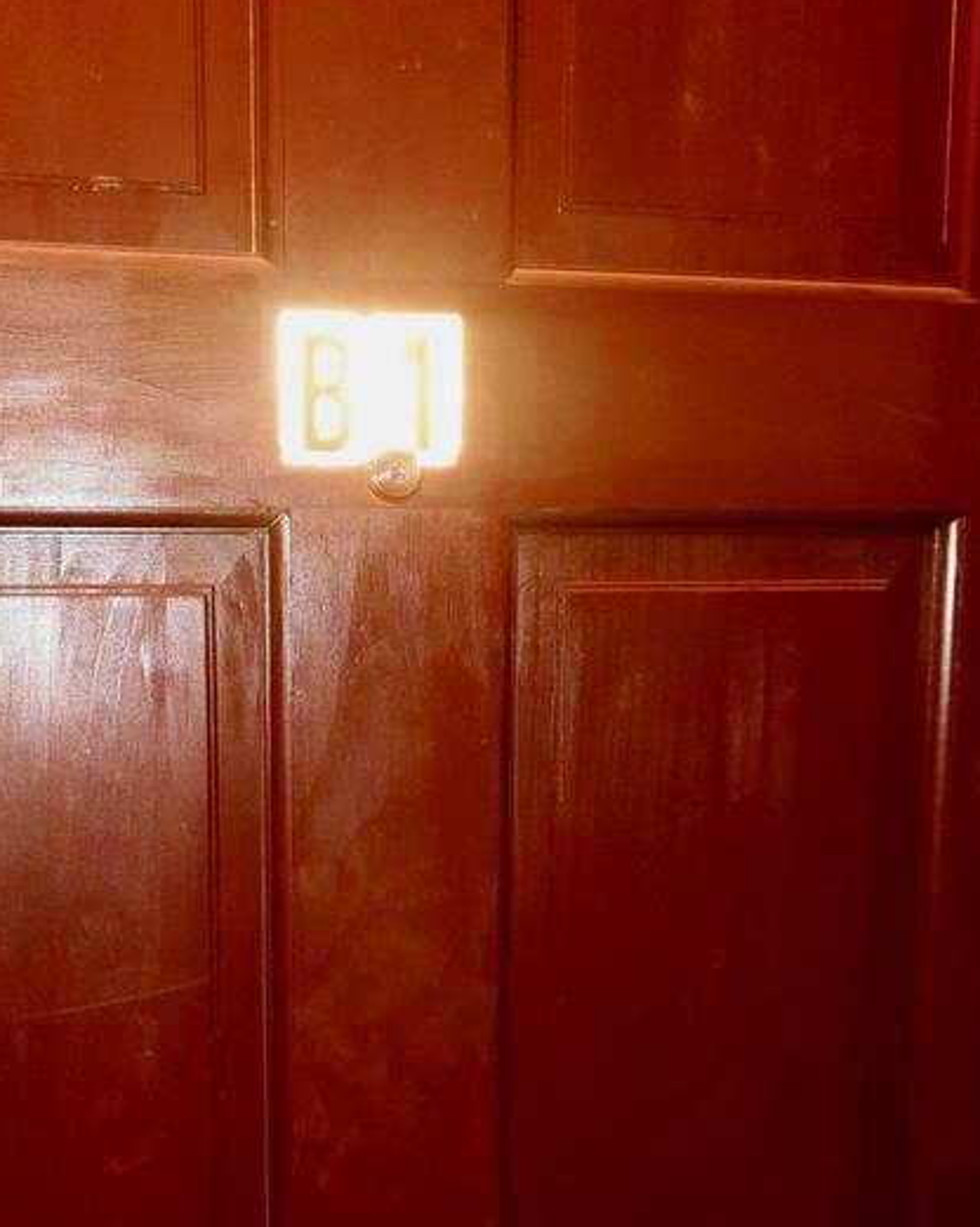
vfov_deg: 50.0
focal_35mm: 36
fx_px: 1307
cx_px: 330
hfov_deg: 40.6
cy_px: 742
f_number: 2
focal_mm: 4.6
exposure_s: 1/20
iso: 800
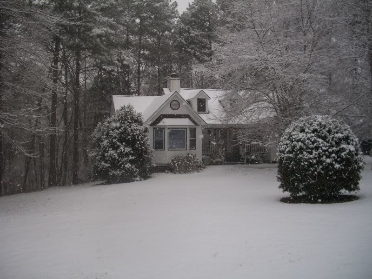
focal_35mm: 35
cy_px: 140
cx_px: 186
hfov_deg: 52.6
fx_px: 376
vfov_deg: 40.7
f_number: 3.1
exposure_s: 1/400
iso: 80
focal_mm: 6.3
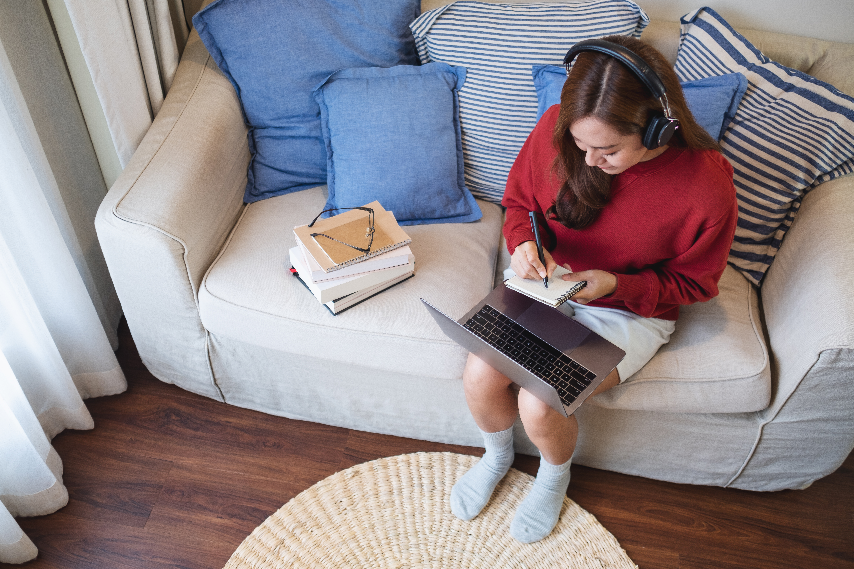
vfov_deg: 37.9
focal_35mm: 35
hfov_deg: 54.4
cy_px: 284
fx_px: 830
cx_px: 427
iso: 200
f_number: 2
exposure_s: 1/80
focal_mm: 23
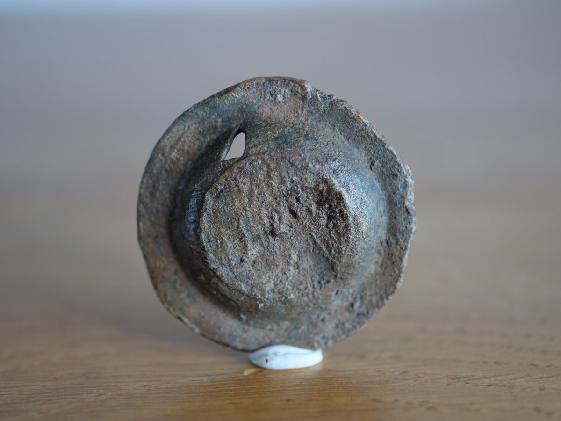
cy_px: 210
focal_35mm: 60
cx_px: 280
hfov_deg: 32.2
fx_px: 972
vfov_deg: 24.4
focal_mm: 30
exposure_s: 1/60
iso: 640
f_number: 2.8
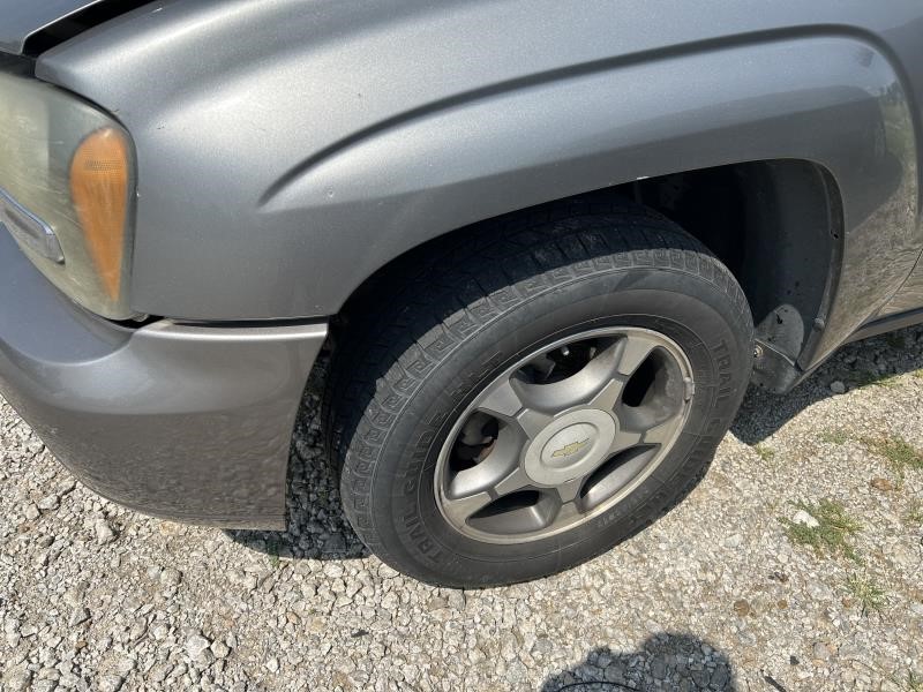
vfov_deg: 53.1
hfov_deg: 67.3
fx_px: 693
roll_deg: +2.5
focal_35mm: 26
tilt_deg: -38.4
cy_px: 346
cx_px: 462
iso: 50
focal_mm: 5.7
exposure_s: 1/3968
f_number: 1.5
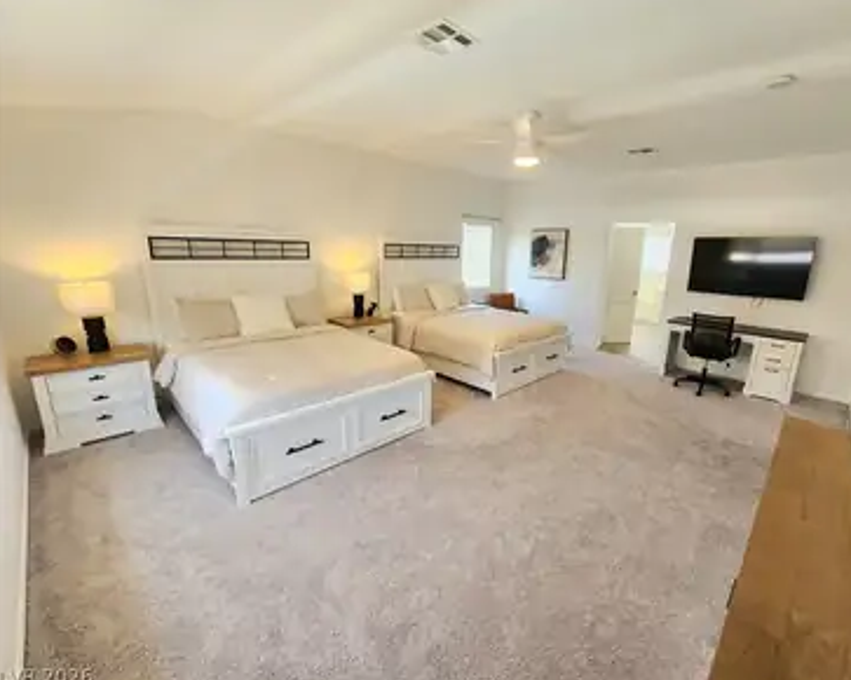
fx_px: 352
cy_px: 340
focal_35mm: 14
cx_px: 462
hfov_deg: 100.5
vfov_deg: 87.9
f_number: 2.2
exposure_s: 1/60.2
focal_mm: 2.2
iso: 125
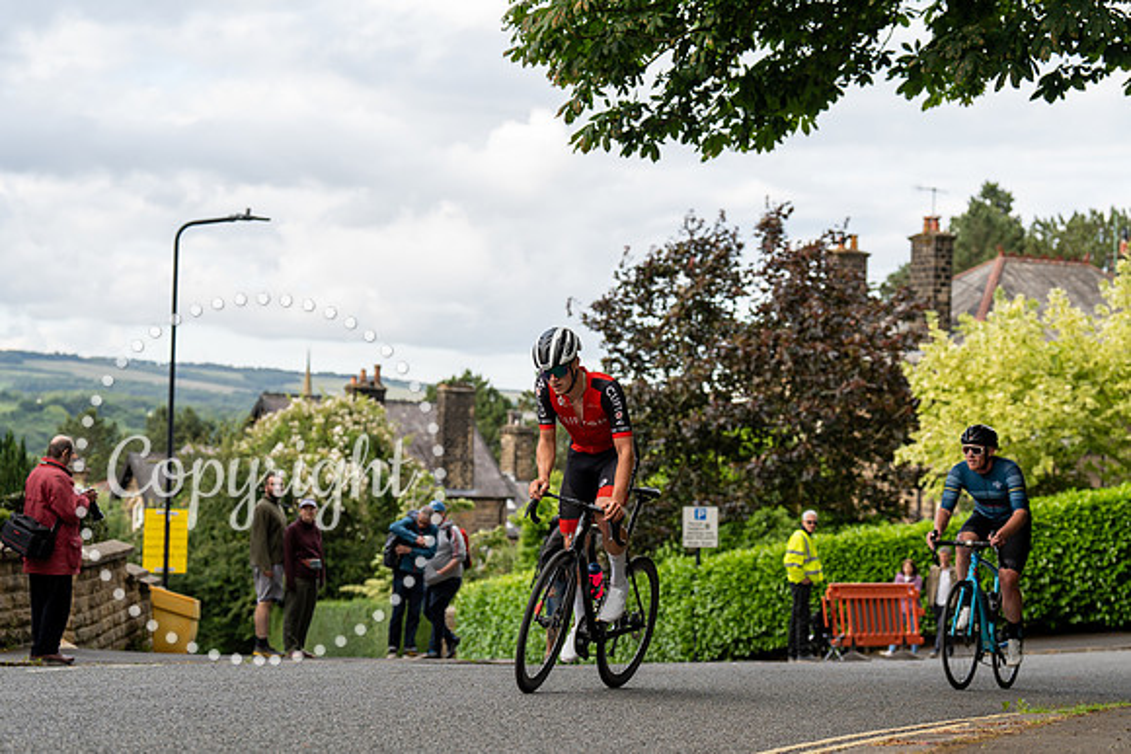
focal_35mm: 75
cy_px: 377
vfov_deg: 18.2
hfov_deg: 27.0
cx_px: 566
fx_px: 2357
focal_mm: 75
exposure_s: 1/800
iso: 400
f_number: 3.5
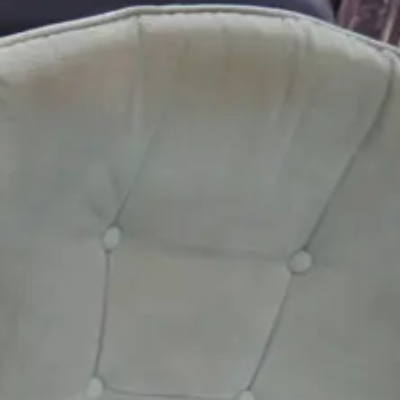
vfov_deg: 14.5
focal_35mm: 114
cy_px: 559
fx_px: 1490
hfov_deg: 14.8
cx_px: -72
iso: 500
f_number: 3.5
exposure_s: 1/60
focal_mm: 14
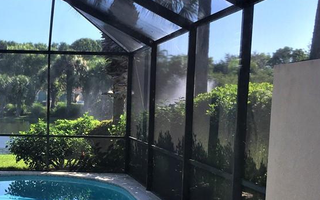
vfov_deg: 22.5
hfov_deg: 33.7
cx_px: 31
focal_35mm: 57
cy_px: 150
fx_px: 497
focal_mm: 4.15
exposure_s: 1/230
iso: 25
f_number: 2.2
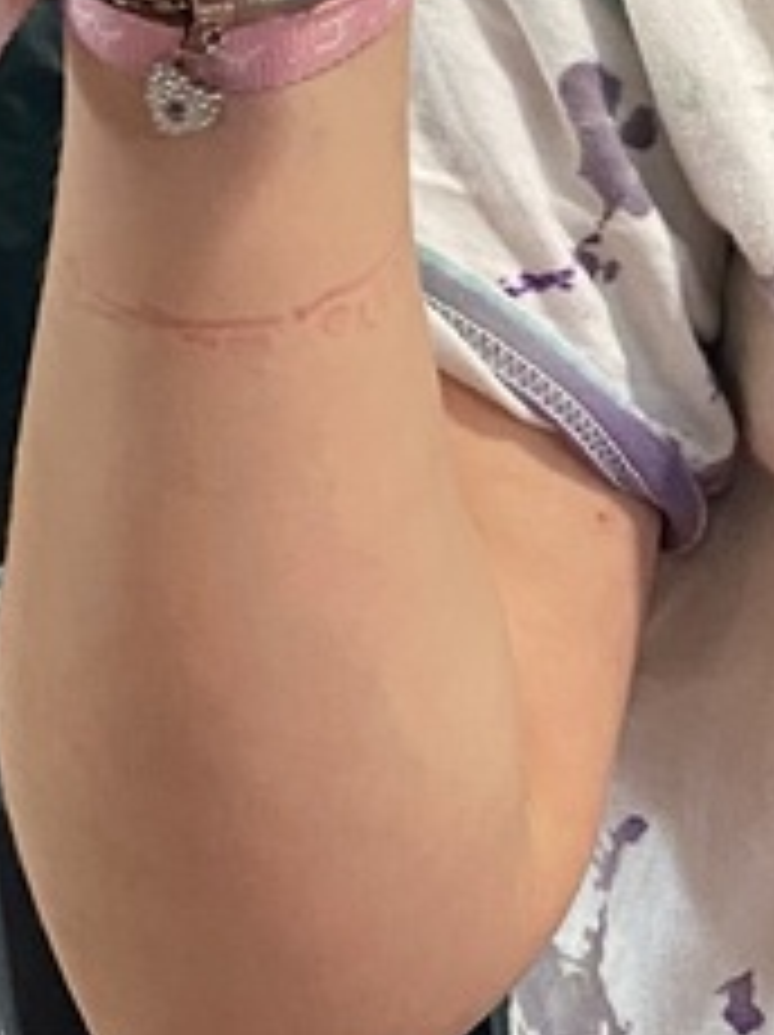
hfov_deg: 11.4
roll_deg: -0.7
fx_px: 3465
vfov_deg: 16.9
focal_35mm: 116
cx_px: 1575
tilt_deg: -28.9
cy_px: 225
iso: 320
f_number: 1.8
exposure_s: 1/60
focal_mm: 4.25
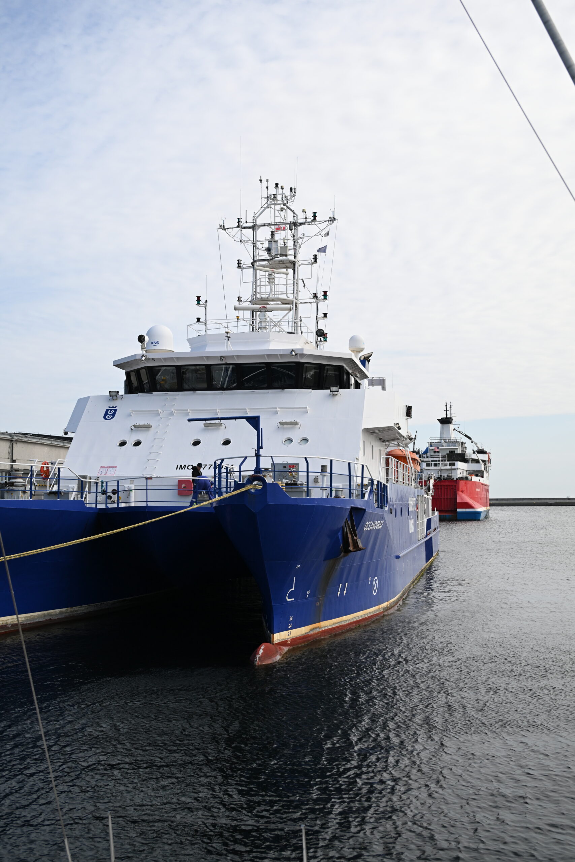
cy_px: 431
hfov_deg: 34.2
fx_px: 934
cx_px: 288
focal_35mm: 39
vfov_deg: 49.6
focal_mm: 39
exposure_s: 1/3200
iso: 400
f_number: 4
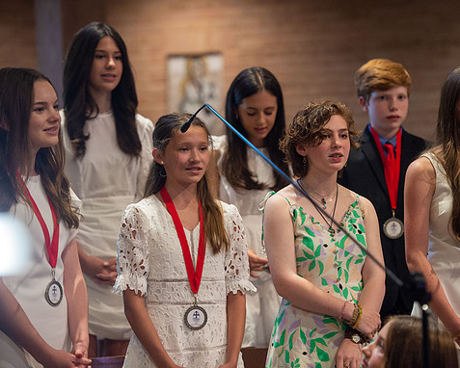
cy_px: 184
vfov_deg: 10.0
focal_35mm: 154
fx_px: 2097
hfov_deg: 12.5
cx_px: 273
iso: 3200
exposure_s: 1/200
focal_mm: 135
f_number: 2.8
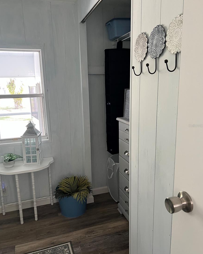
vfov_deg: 62.2
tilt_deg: -9.9
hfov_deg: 51.5
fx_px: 210
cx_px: 100
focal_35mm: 28
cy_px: 126
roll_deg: +0.2
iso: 160
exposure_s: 1/60
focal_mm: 5.7
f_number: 1.5
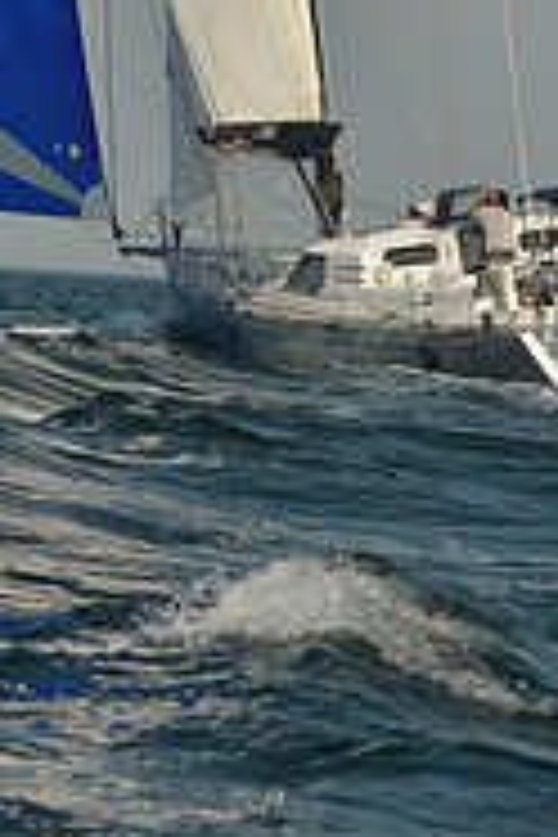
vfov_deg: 9.2
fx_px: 5068
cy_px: -423
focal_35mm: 218
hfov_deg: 6.3
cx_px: 187
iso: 200
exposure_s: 1/2000
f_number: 7.1
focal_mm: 70
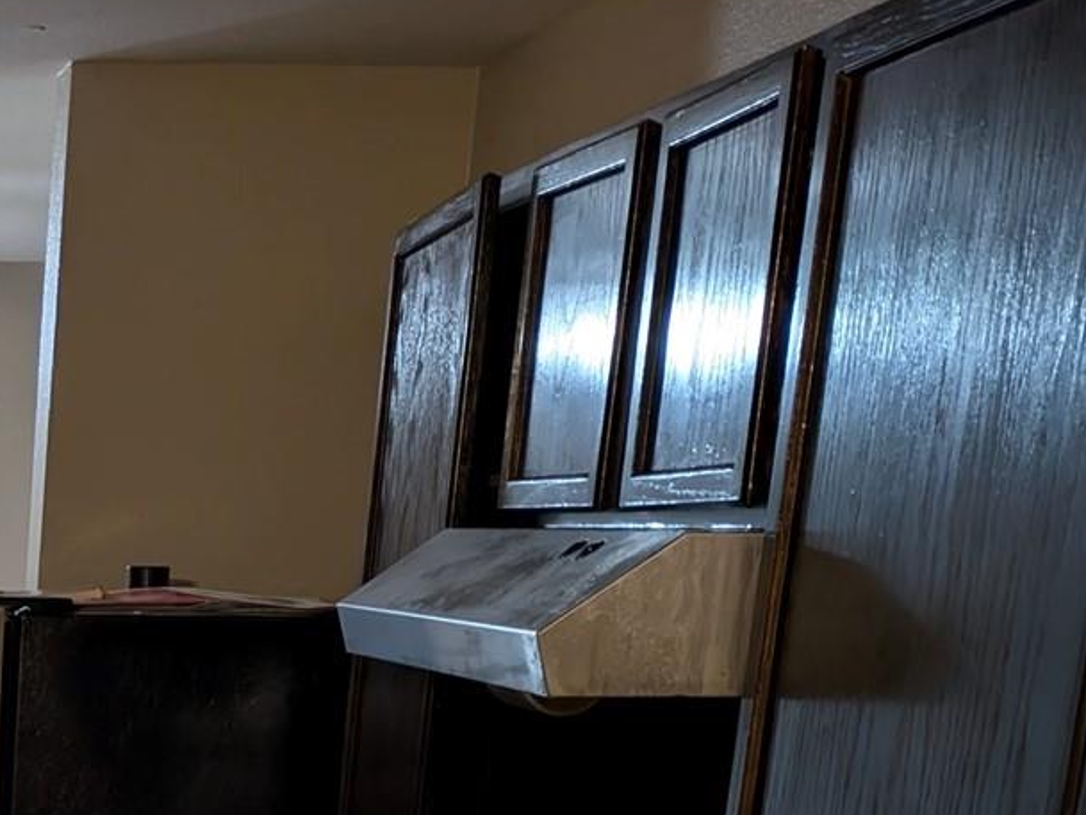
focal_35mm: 84
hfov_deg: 21.1
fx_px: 2636
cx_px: -325
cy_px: 1350
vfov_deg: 15.6
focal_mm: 5.43
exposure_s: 1/24
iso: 511
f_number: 1.89
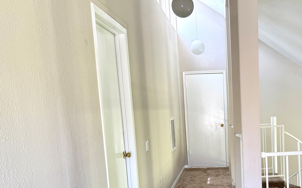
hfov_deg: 45.6
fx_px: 346
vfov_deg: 29.8
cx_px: 226
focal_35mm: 42
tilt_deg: -6.5
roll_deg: +2.2
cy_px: 152
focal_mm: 6.76
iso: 125
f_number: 1.78
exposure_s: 1/120
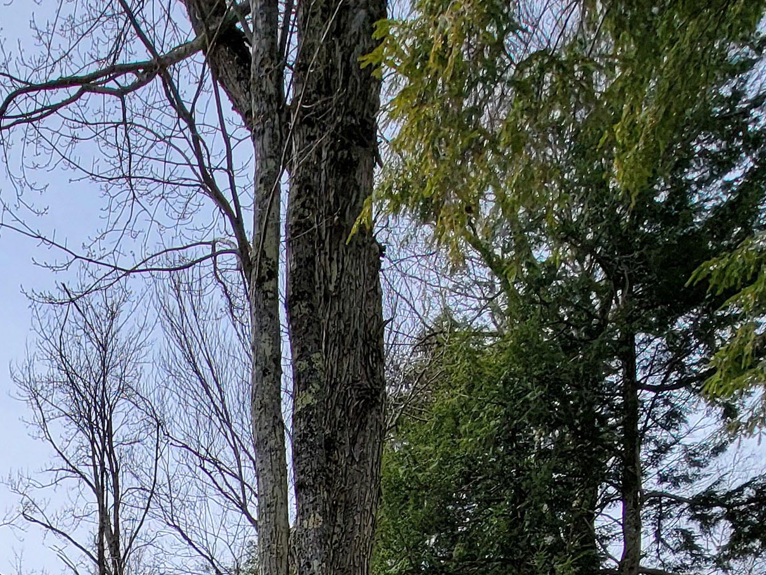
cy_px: 936
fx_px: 952
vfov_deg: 23.8
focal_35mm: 43
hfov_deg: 38.4
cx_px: -17
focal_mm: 2.2
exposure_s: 1/2000
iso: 50
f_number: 2.2
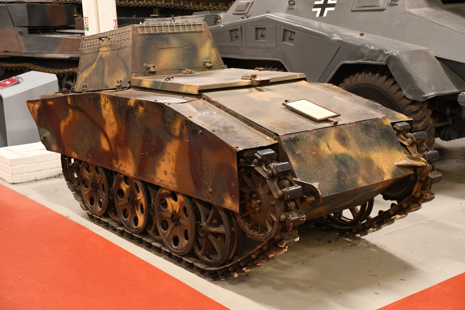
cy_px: 155
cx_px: 232
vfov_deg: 26.5
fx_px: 659
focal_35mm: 51
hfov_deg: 38.9
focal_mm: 34
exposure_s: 1/20
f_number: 3.3
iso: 800
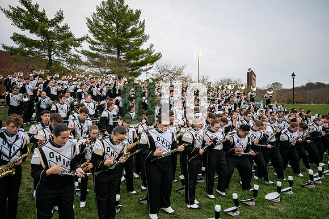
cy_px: 110
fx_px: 219
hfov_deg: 73.7
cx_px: 164
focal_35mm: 24
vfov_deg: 53.2
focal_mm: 24
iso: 400
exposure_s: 1/500
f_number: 2.8
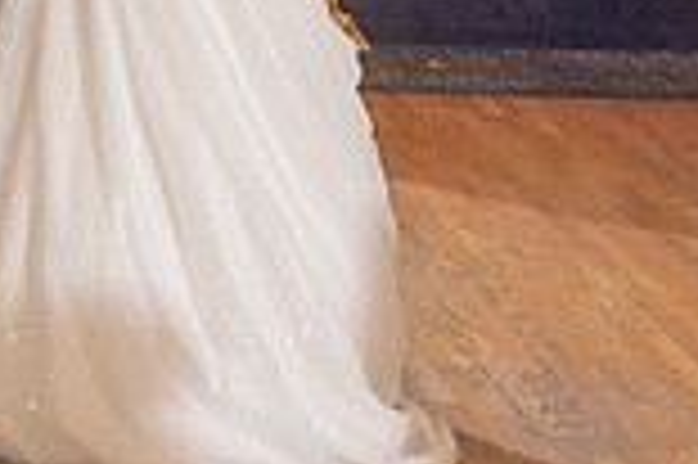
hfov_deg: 11.3
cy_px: -251
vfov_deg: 7.5
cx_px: -6
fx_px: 3486
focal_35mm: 180
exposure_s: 1/160
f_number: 4
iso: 800
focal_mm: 38
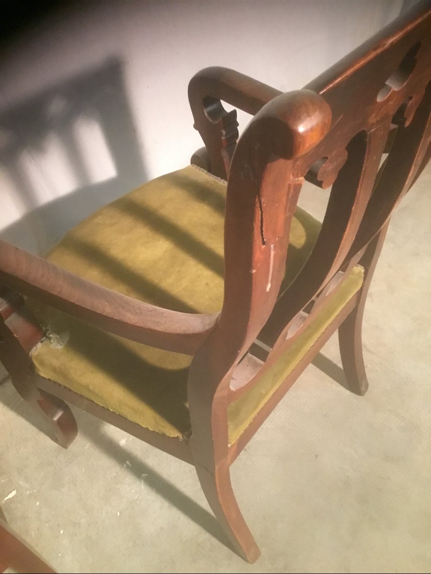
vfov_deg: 58.4
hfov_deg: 45.4
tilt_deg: -46.3
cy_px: 287
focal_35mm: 31
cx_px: 216
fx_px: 515
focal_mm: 3.3
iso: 250
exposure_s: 1/17
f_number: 2.4
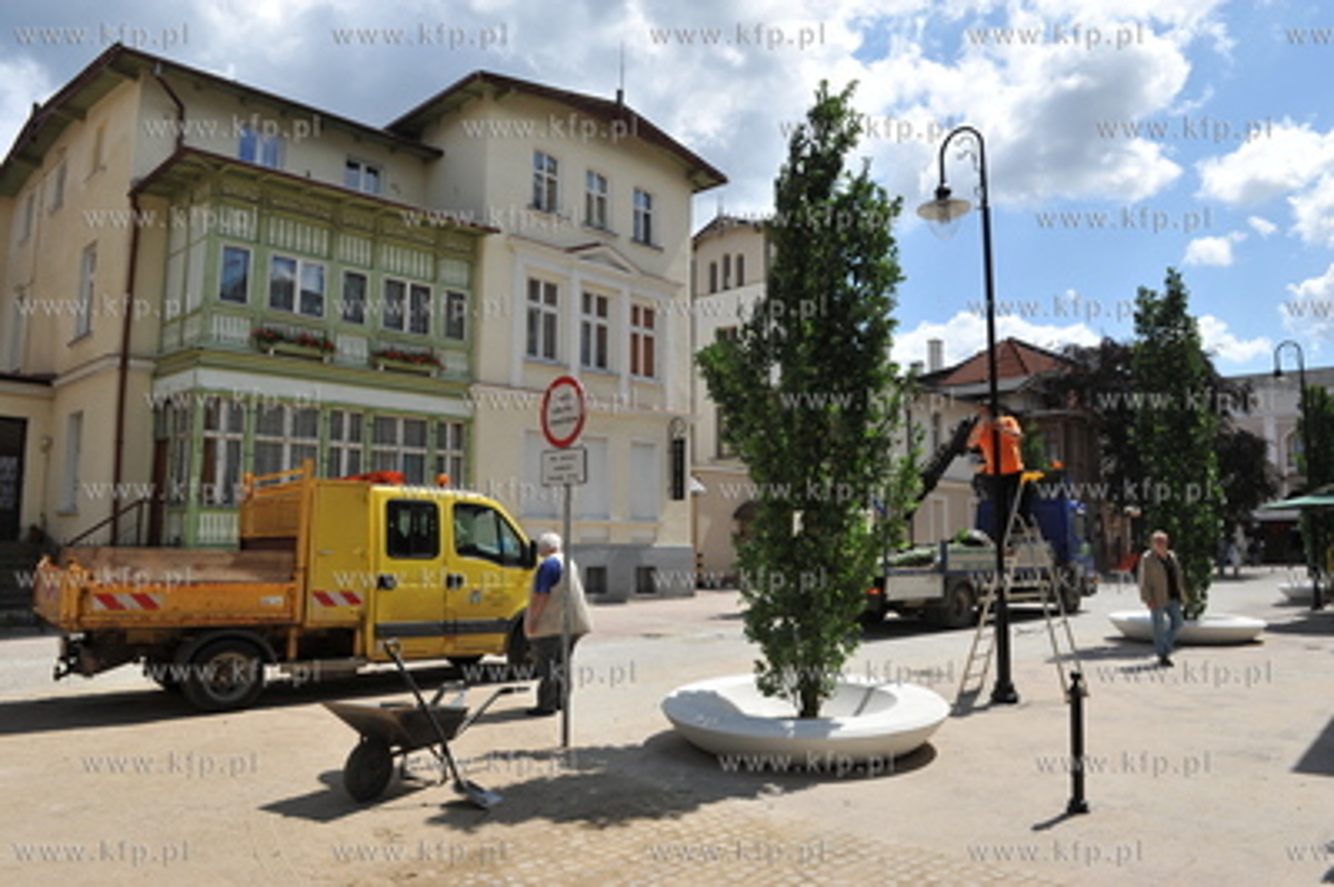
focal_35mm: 24
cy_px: 444
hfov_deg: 73.8
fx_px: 889
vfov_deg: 53.1
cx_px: 667
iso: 200
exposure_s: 1/400
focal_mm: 24
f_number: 10
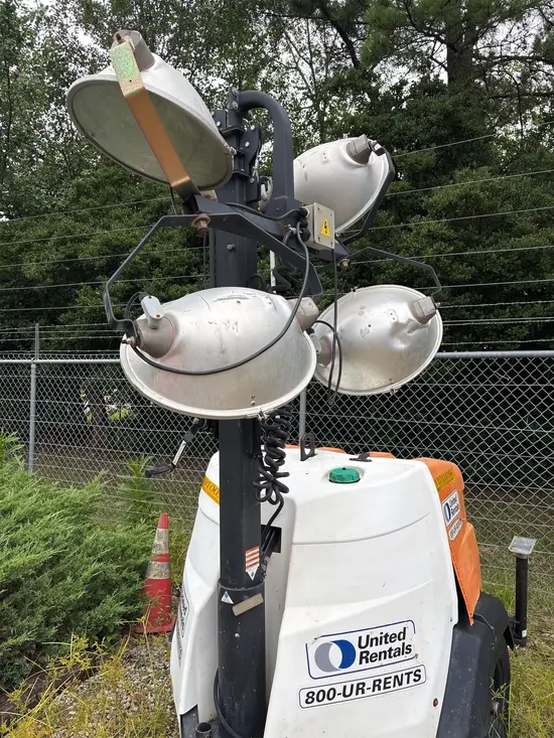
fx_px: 555
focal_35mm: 26
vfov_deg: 67.3
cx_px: 277
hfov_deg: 53.1
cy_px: 369
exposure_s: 1/571
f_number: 1.6
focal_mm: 5.96
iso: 50
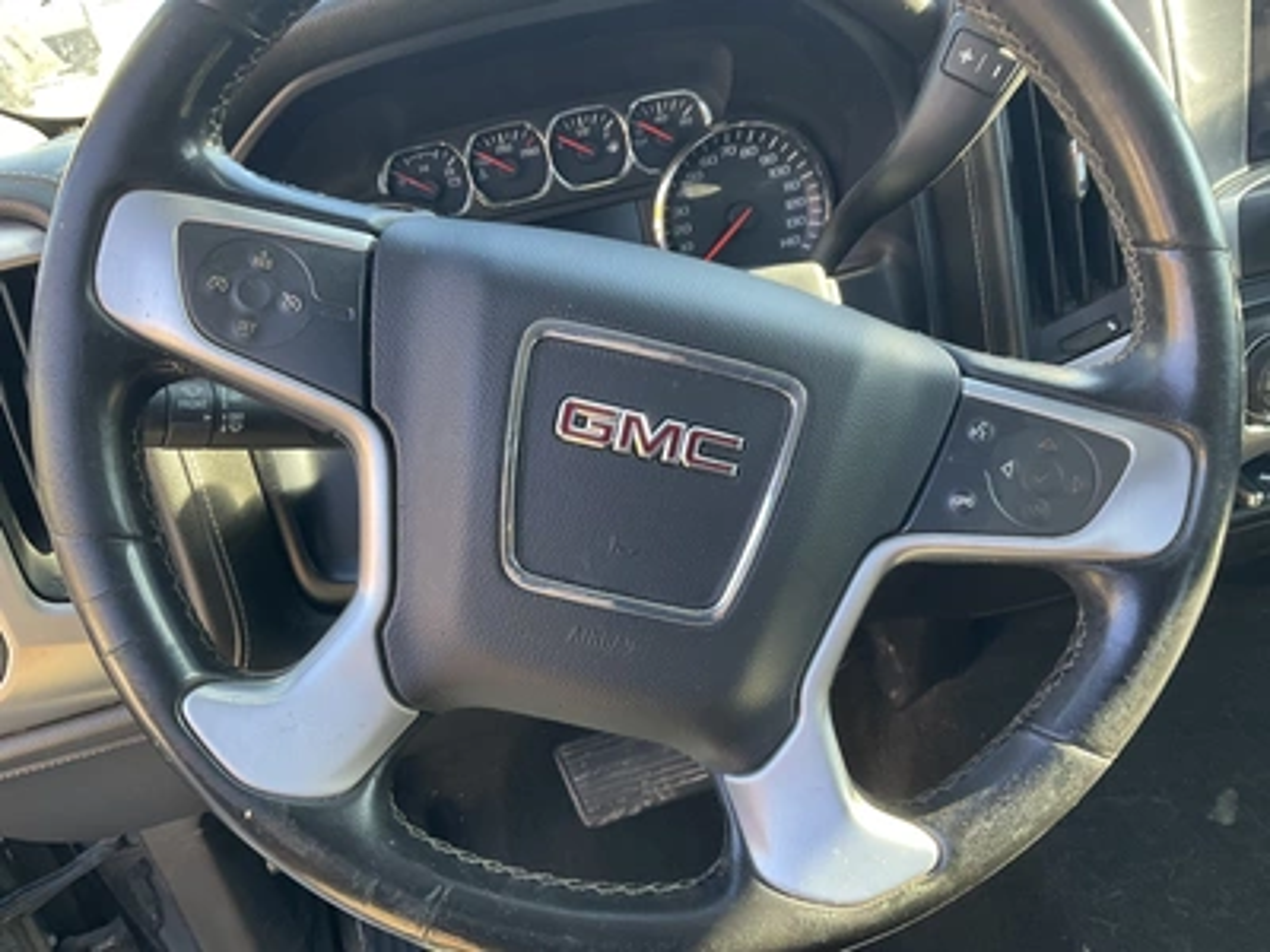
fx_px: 1064
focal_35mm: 29
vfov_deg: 48.2
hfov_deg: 61.7
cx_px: 635
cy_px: 476
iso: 64
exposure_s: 1/91
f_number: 1.8
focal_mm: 3
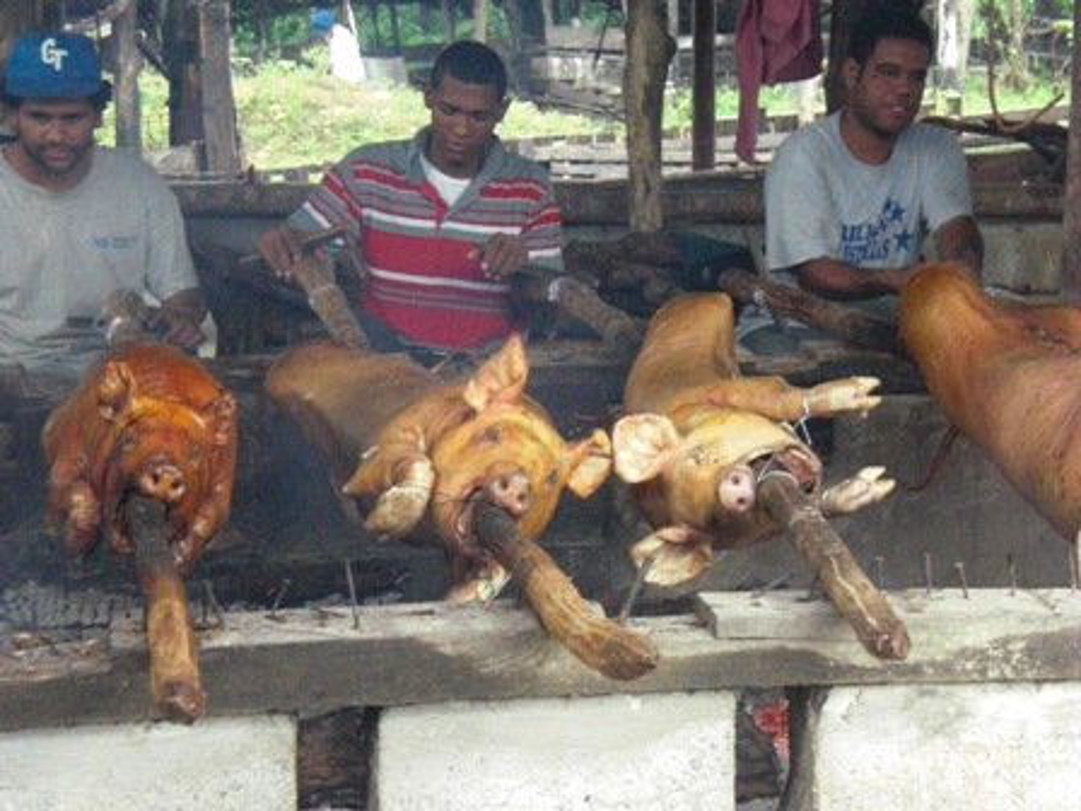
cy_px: 406
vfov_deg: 14.8
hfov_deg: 19.6
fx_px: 3123
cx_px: 540
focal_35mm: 100
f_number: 5.4
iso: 800
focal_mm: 16.51
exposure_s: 1/80
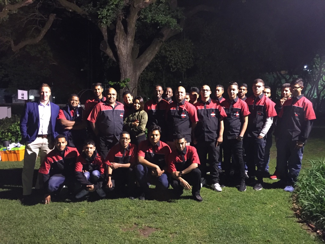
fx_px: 272
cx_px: 162
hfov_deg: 61.7
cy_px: 122
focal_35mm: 29
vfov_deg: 48.2
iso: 400
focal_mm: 4.15
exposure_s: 1/17
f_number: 2.2
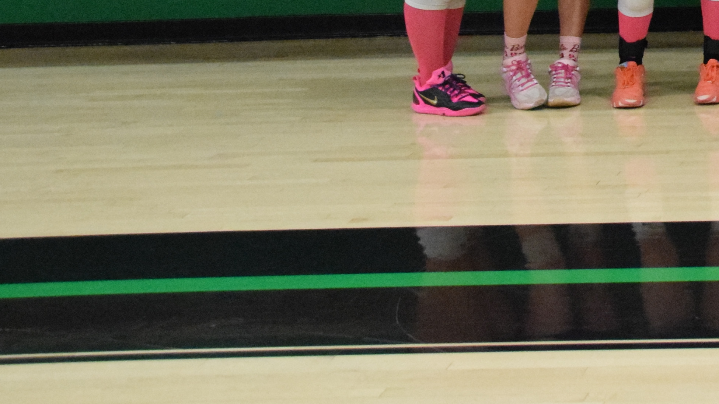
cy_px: -227
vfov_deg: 10.1
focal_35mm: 116
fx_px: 2211
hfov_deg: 17.0
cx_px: 1014
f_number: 5
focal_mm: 24
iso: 6400
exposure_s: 1/500
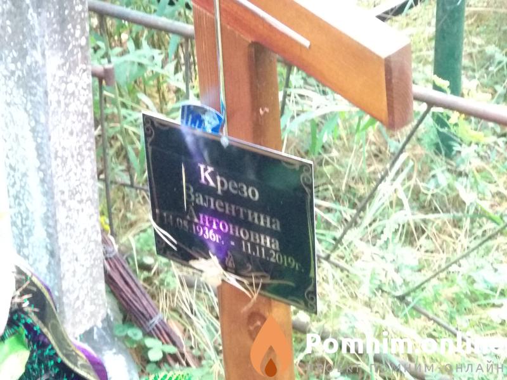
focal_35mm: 52
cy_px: 190
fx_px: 762
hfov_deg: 36.8
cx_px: 254
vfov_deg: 28.0
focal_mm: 5.99
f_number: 2.6
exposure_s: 1/30
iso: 1600
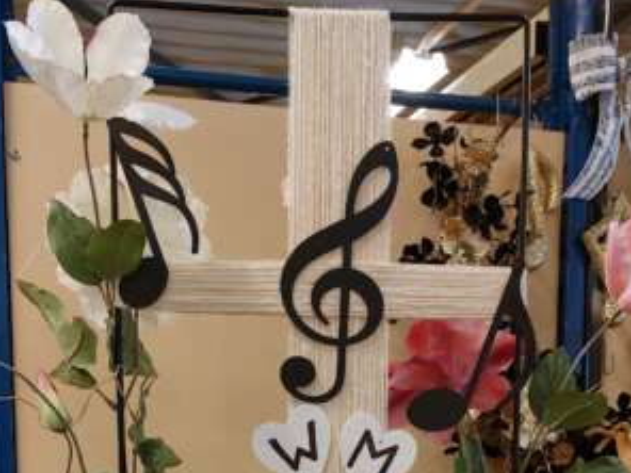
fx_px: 984
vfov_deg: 24.7
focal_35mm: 54
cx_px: 264
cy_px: 555
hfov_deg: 35.5
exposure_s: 1/50
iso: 320
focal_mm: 5.23
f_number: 1.8
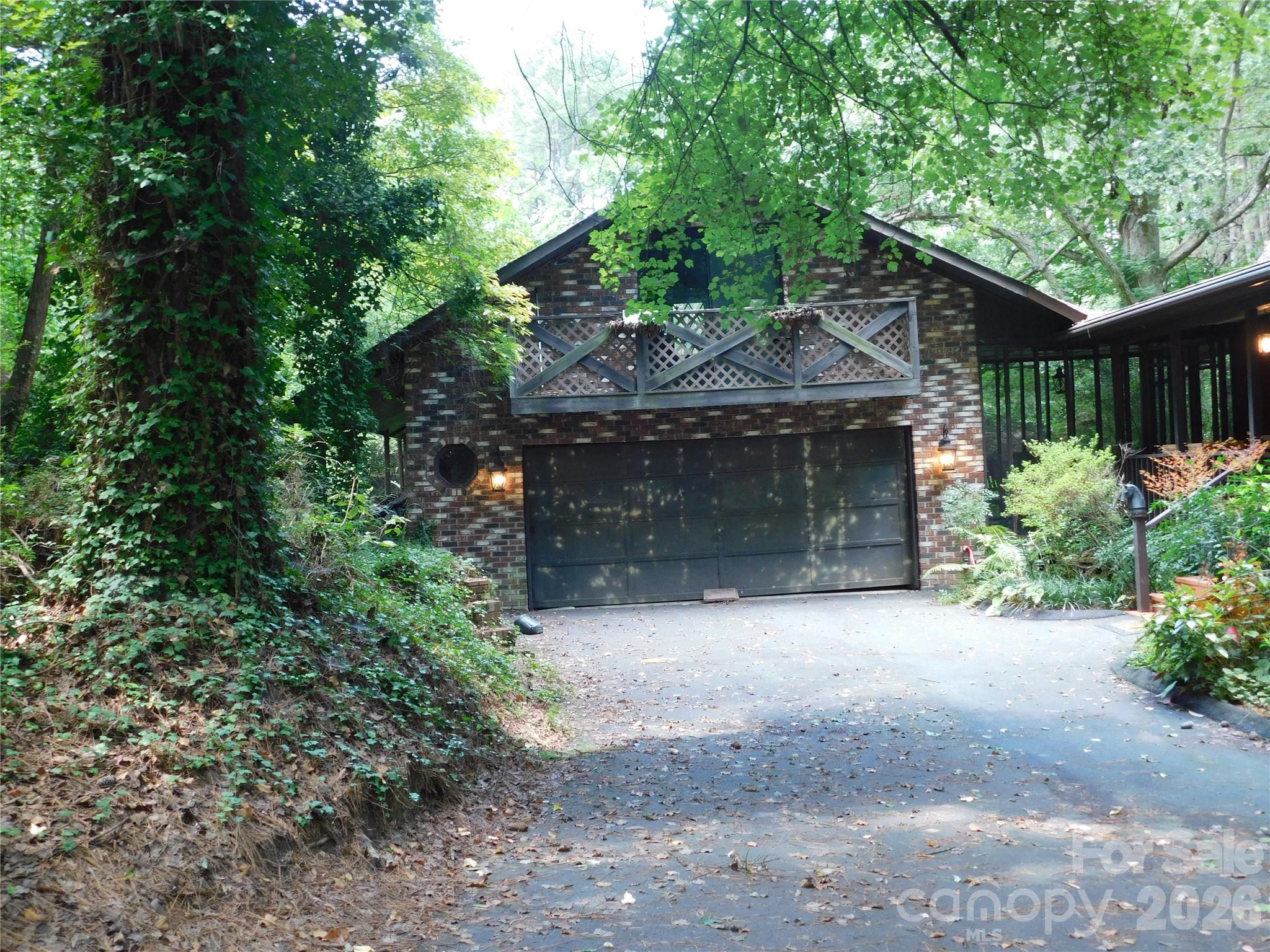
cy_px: 476
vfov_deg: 39.7
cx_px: 635
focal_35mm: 36
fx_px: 1321
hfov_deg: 51.4
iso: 200
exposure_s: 1/30
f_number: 3.5
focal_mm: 6.3
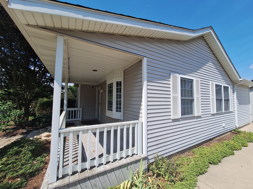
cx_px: 126
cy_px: 94
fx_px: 95
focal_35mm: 13
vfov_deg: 89.9
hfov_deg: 106.2
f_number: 2.2
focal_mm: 1.74
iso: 40
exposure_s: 1/1477
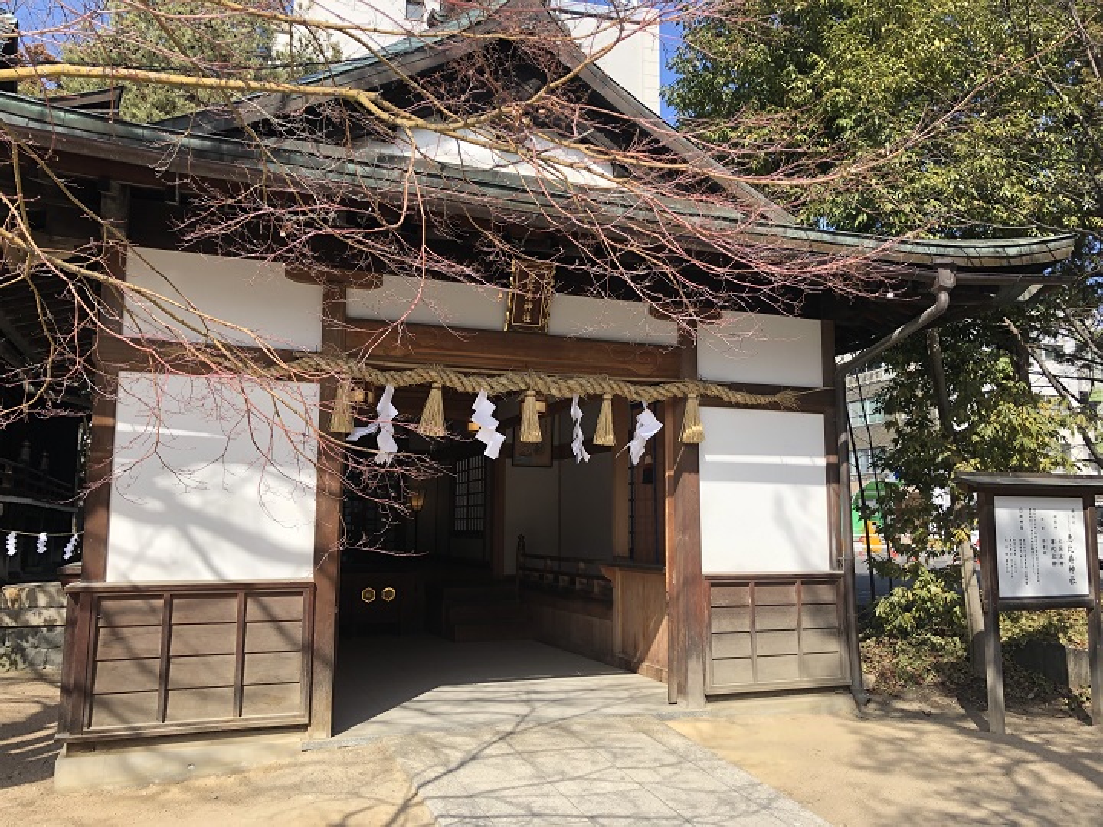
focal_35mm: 28
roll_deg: +0.1
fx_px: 892
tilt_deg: +7.2
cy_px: 414
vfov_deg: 49.7
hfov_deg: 63.4
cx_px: 552
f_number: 1.8
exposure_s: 1/899
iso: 20
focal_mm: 3.99
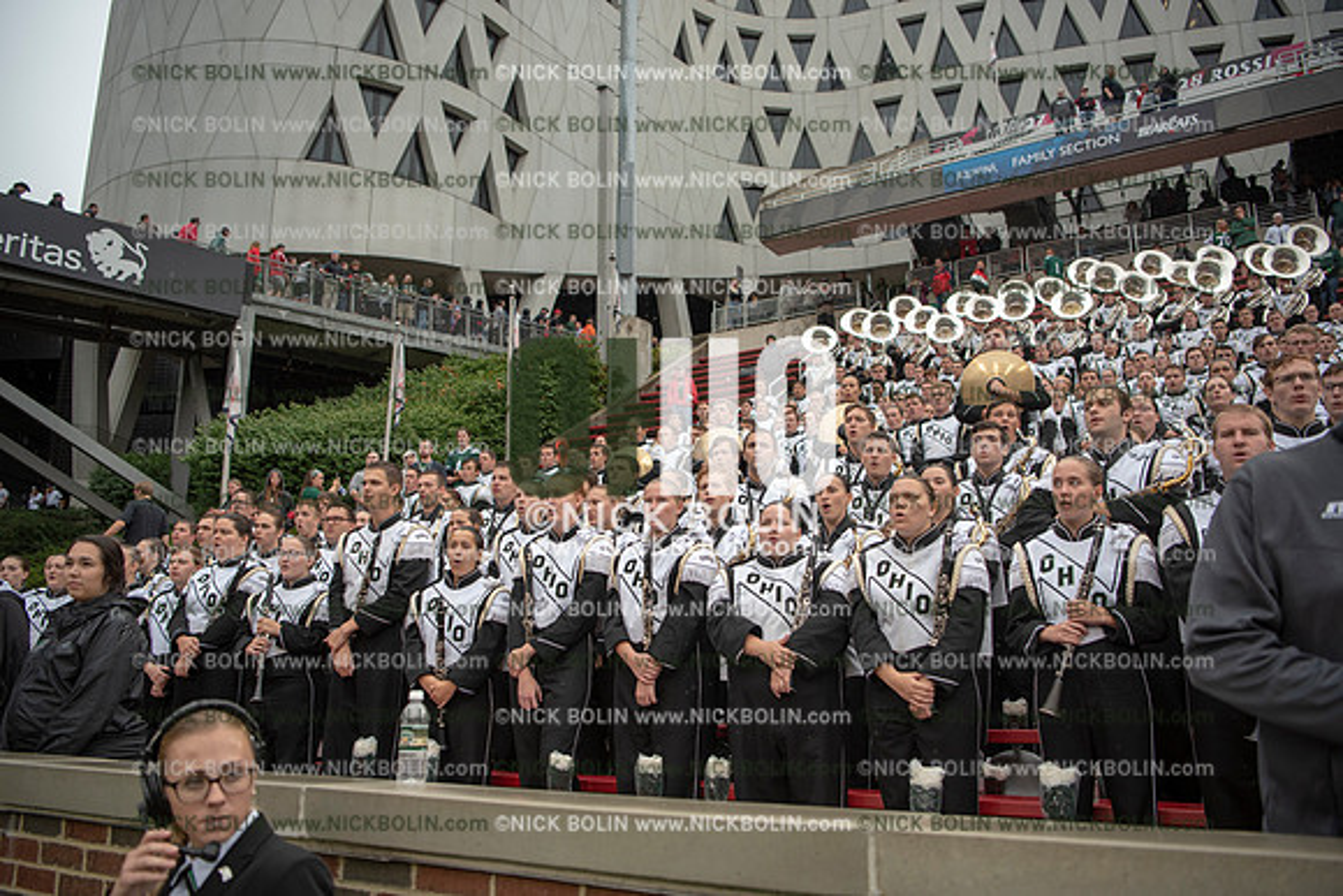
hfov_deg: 63.6
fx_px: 1082
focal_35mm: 29
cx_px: 672
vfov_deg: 45.0
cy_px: 448
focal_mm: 29
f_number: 2.8
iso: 250
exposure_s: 1/1000
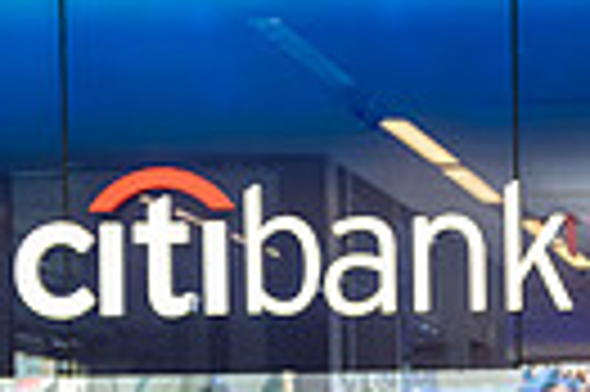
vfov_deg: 11.4
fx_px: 1882
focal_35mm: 115
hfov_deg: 16.8
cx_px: 761
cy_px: 602
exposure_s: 1/125
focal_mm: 26
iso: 800
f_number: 3.2
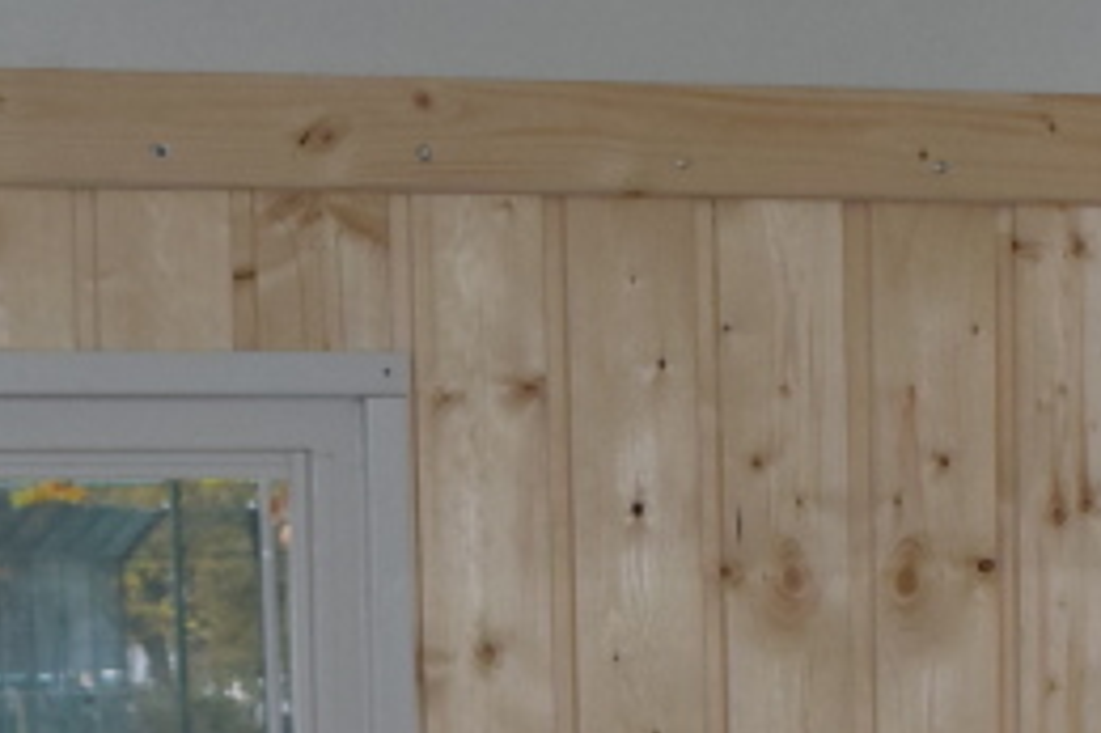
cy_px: 1671
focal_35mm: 156
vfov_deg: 8.2
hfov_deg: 13.1
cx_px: 999
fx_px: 4768
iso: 800
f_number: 5.6
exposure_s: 1/125
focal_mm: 18
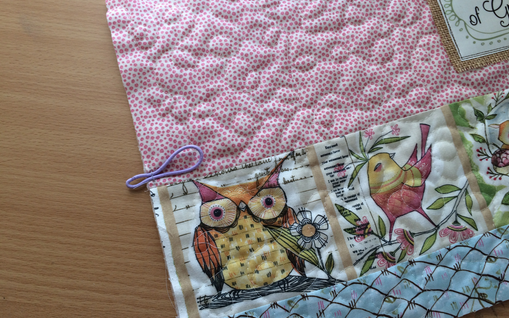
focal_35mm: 31
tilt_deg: -75.9
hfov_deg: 61.2
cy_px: 142
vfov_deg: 40.5
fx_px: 430
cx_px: 255
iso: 32
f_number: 2.2
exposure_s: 1/121
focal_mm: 4.15
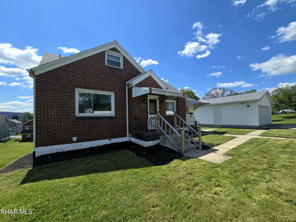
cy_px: 111
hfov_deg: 106.2
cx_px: 148
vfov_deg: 89.9
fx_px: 111
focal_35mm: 13
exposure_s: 1/2500
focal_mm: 2.2
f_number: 2.2
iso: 50
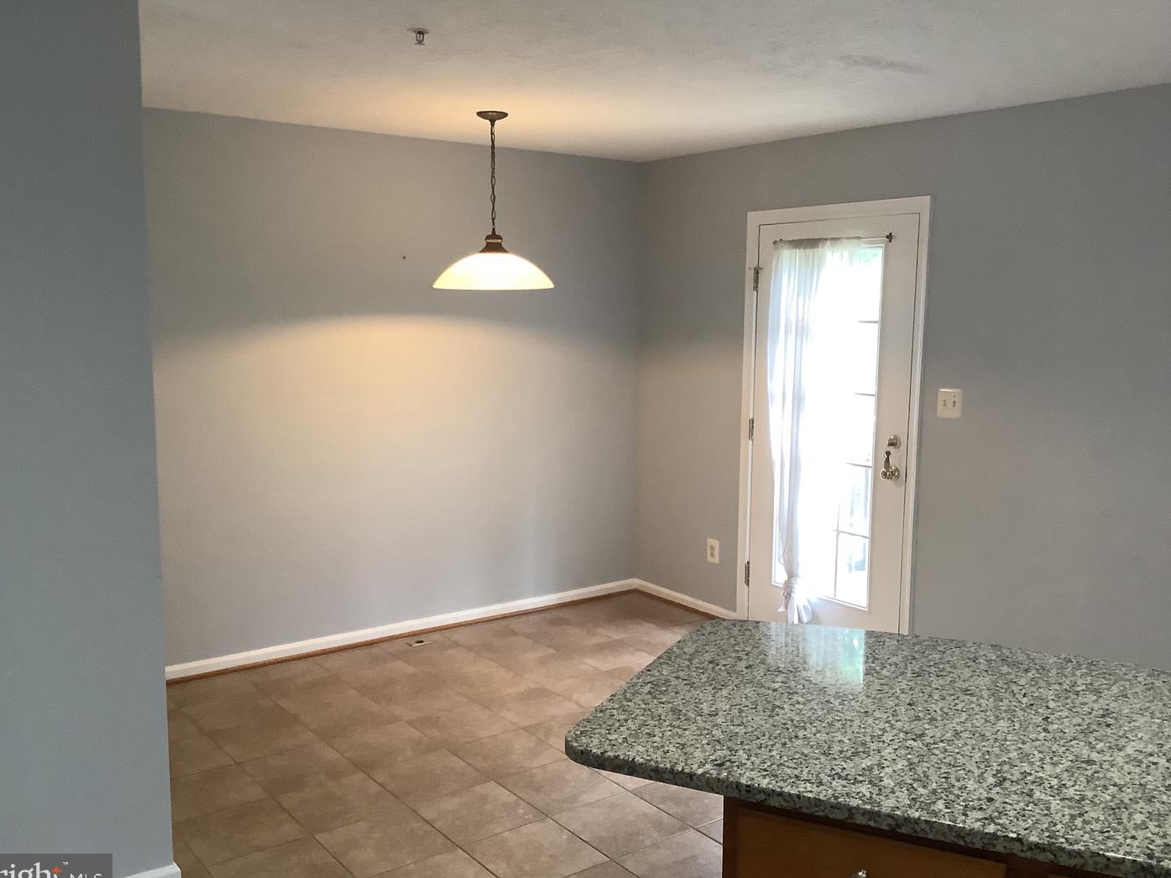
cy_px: 448
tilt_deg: -8.6
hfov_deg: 56.8
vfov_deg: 44.2
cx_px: 570
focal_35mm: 32
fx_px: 1082
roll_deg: -0.4
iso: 200
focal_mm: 3.3
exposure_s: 1/60
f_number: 2.4
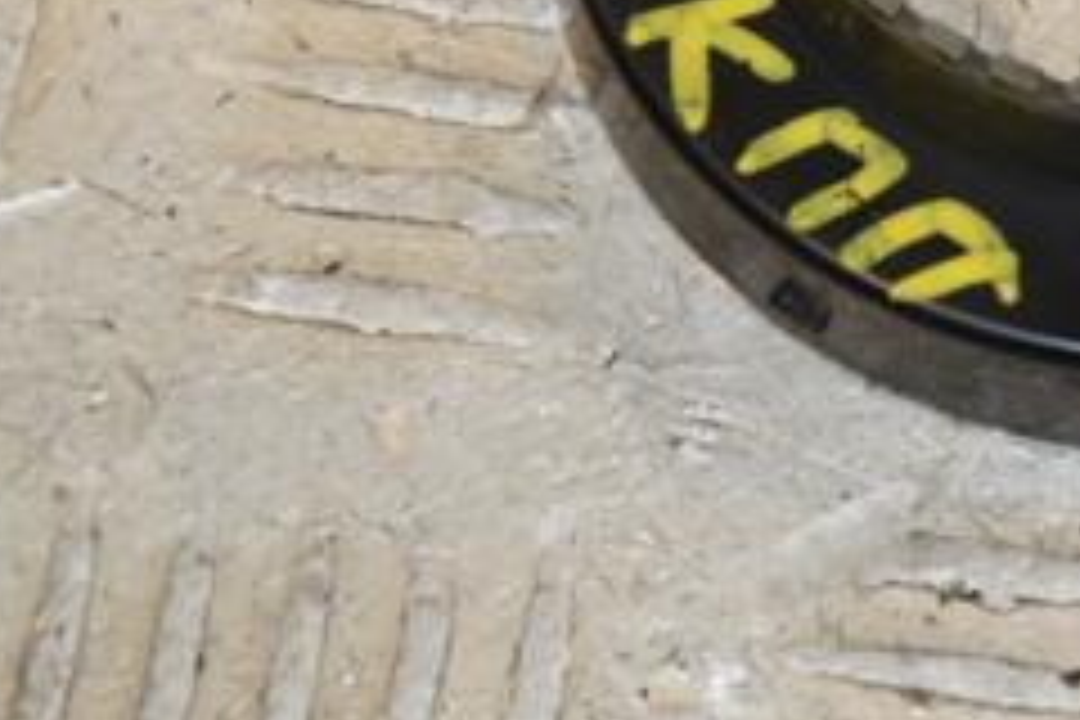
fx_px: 10139
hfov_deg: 6.1
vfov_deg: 4.1
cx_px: 1278
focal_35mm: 338
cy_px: -68
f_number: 7.1
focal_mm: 90
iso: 800
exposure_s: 1/200
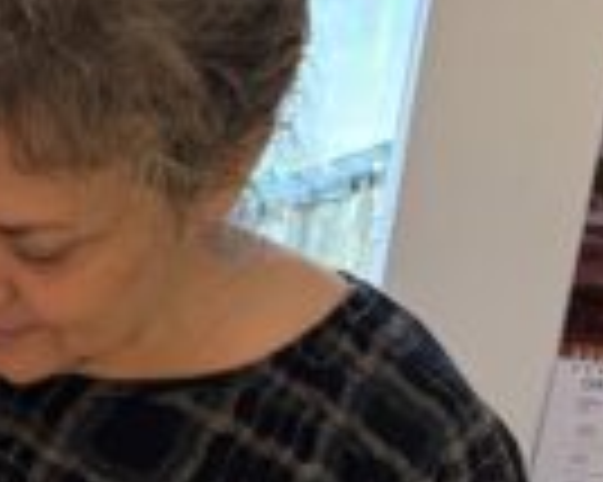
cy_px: 932
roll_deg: -1.6
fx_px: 2390
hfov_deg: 12.5
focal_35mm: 134
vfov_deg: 10.6
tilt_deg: -23.8
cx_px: -634
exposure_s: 1/50
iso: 400
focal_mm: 6.76
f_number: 1.78
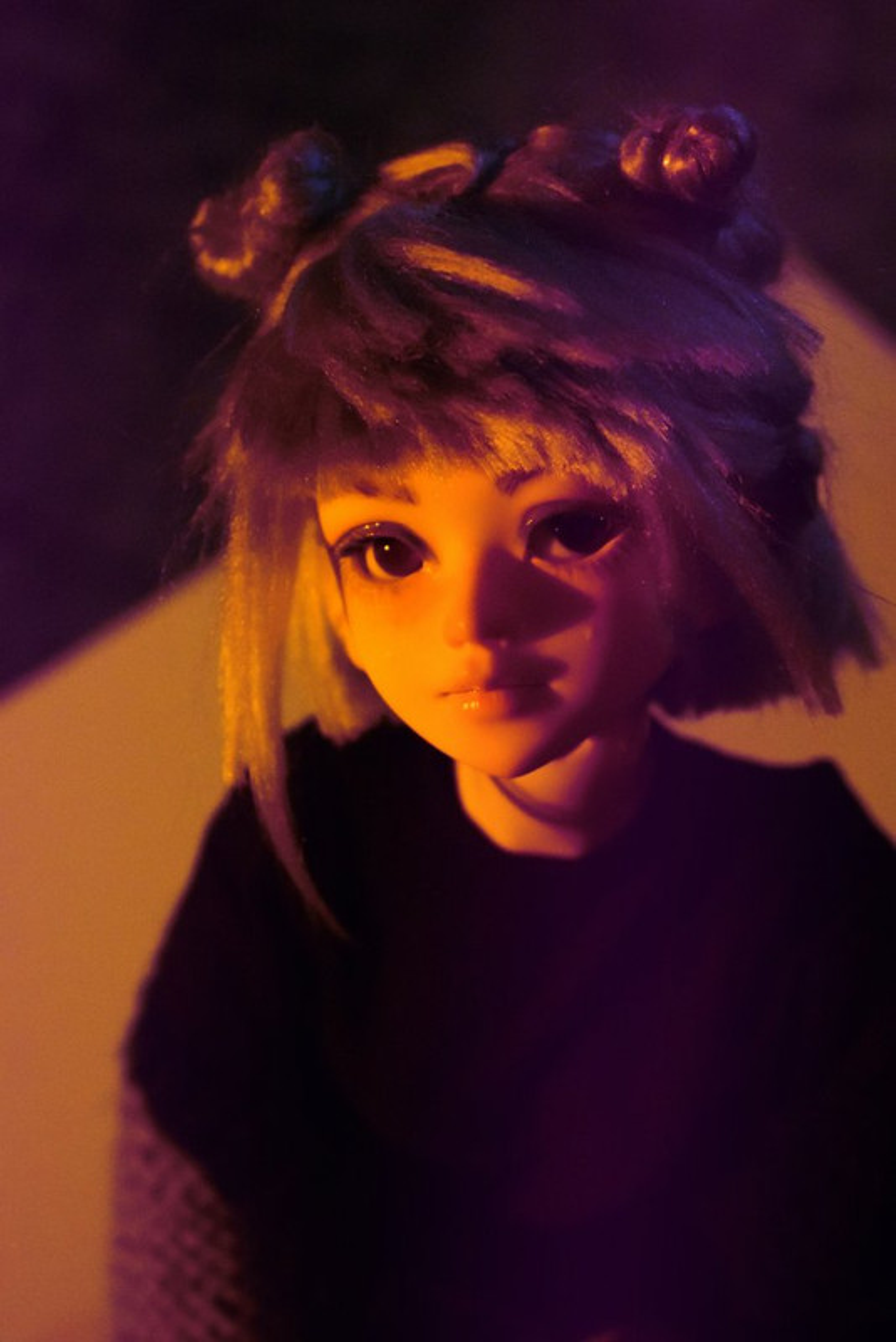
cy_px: 671
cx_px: 448
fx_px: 3077
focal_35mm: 82
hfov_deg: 16.6
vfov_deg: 24.6
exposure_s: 1/50
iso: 6400
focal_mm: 55
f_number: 5.6
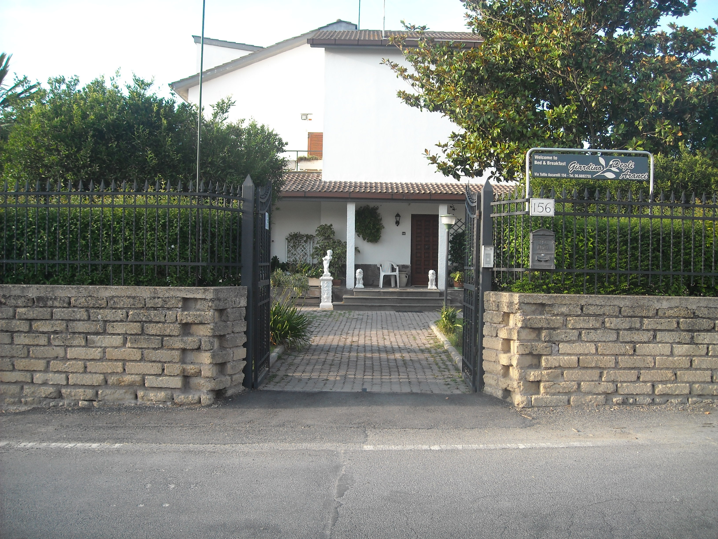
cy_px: 270
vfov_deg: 40.7
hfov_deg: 52.6
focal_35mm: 35
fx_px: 726
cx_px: 359
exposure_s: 1/201
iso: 64
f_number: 2.8
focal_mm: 5.7
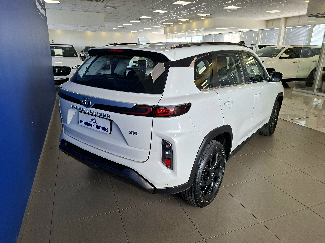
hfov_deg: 73.9
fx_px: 216
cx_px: 162
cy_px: 122
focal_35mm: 23
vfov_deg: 58.9
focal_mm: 5.54
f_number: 1.8
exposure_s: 1/122
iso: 50
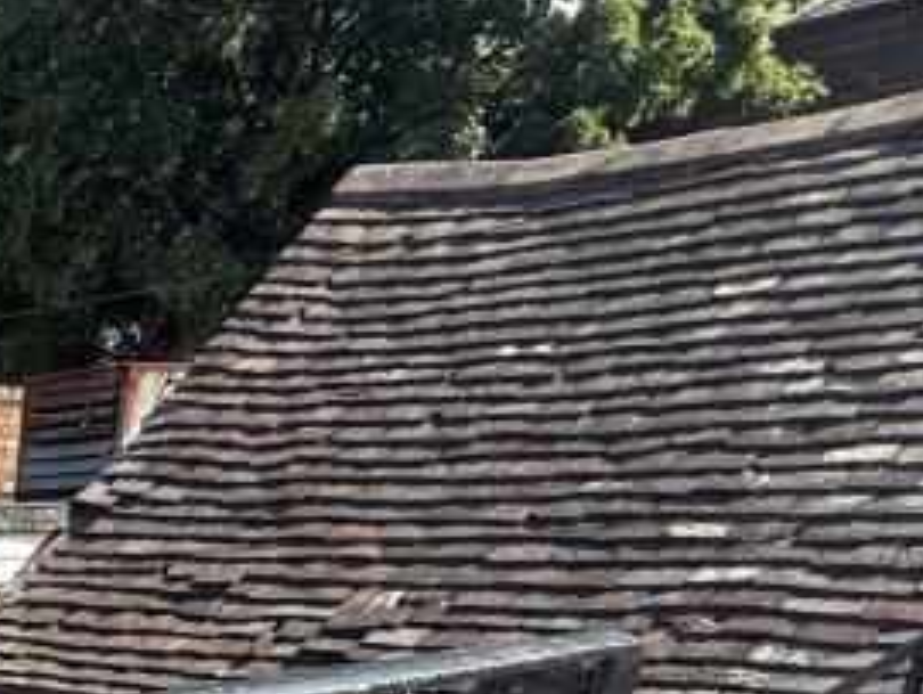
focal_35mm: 53
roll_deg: +2.0
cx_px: -434
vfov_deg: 20.0
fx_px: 1414
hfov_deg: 26.8
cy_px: 1248
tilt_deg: -26.5
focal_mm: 2.22
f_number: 2.2
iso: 64
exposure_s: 1/651
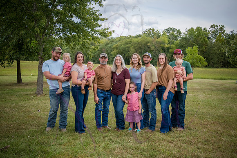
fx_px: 250
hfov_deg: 50.7
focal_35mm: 38
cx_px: 118
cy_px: 79
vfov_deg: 35.1
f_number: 6.3
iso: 400
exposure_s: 1/500
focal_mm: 38
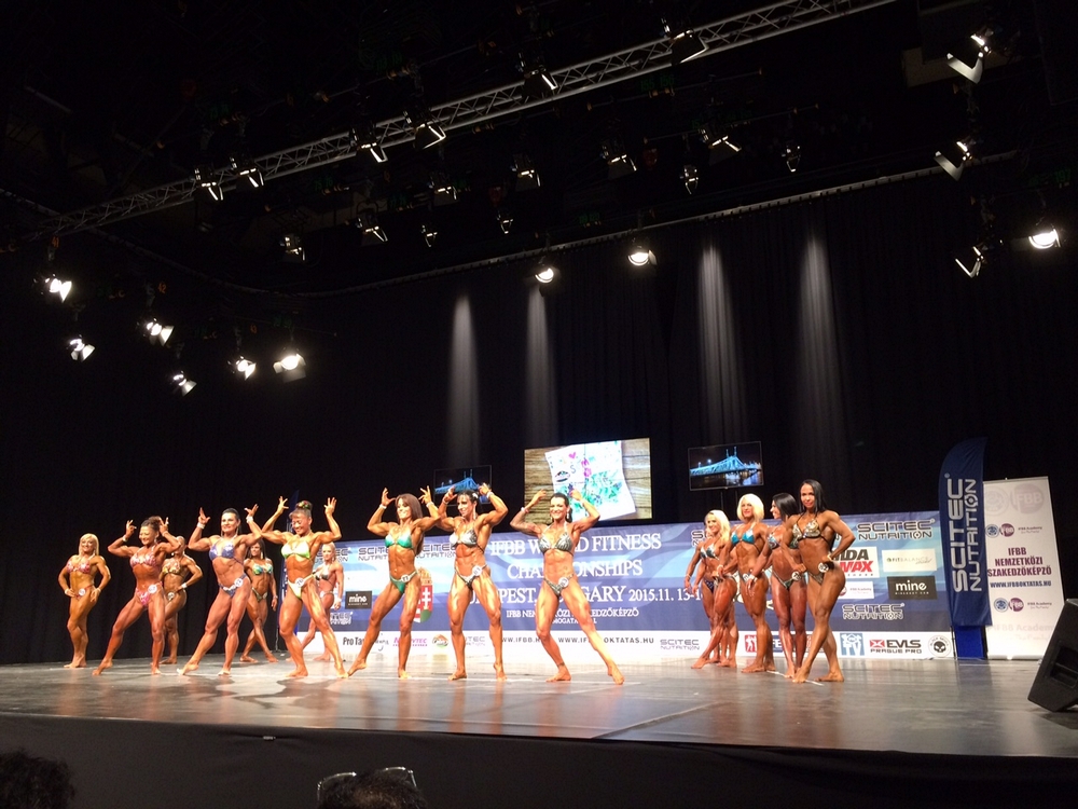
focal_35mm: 29
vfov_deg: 48.2
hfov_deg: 61.7
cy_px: 404
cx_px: 539
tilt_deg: +12.3
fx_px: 903
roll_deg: +1.3
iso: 80
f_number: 2.2
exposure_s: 1/33
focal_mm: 4.15
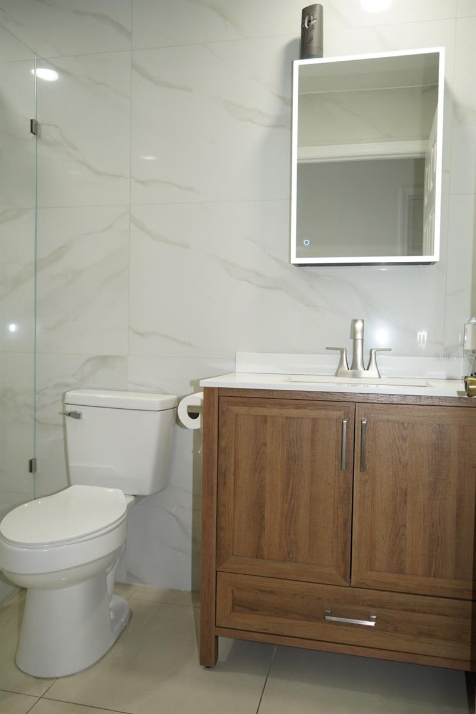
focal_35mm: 28
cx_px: 238
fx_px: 555
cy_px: 357
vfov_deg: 65.5
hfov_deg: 46.4
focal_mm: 28
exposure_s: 1/160
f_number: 4
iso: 1600
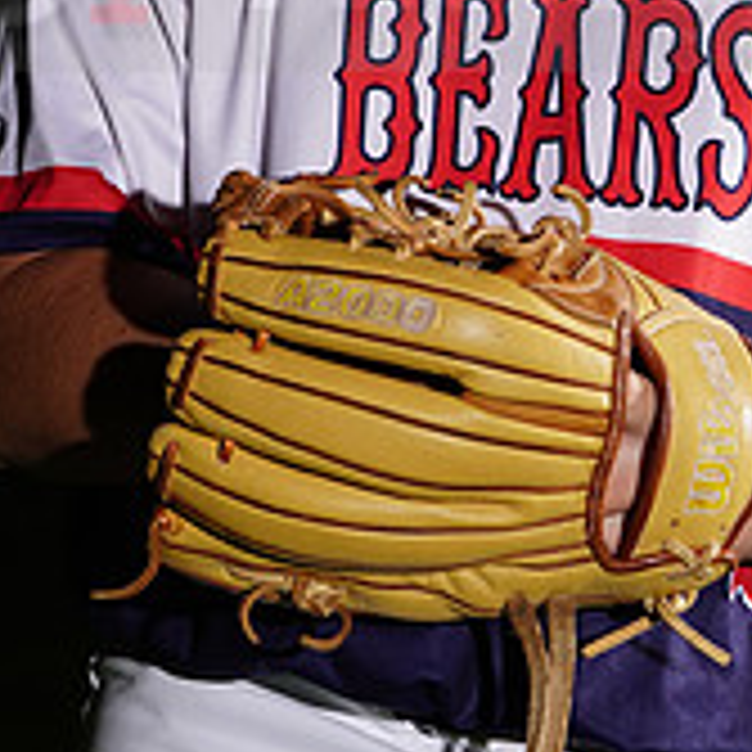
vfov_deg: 3.0
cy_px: -72
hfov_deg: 3.0
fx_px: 14378
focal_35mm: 585
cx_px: 565
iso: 400
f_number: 9
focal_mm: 198
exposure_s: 1/125
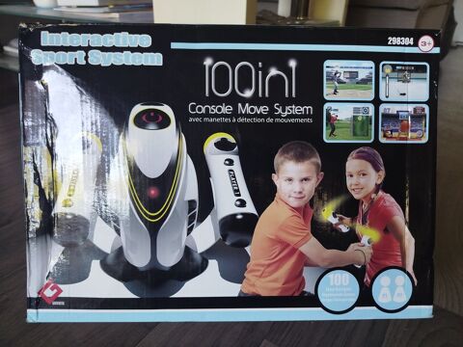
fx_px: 321
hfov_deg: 71.6
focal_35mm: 24
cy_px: 174
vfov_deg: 56.8
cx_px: 232
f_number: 1.7
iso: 200
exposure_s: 1/33
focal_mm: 5.31
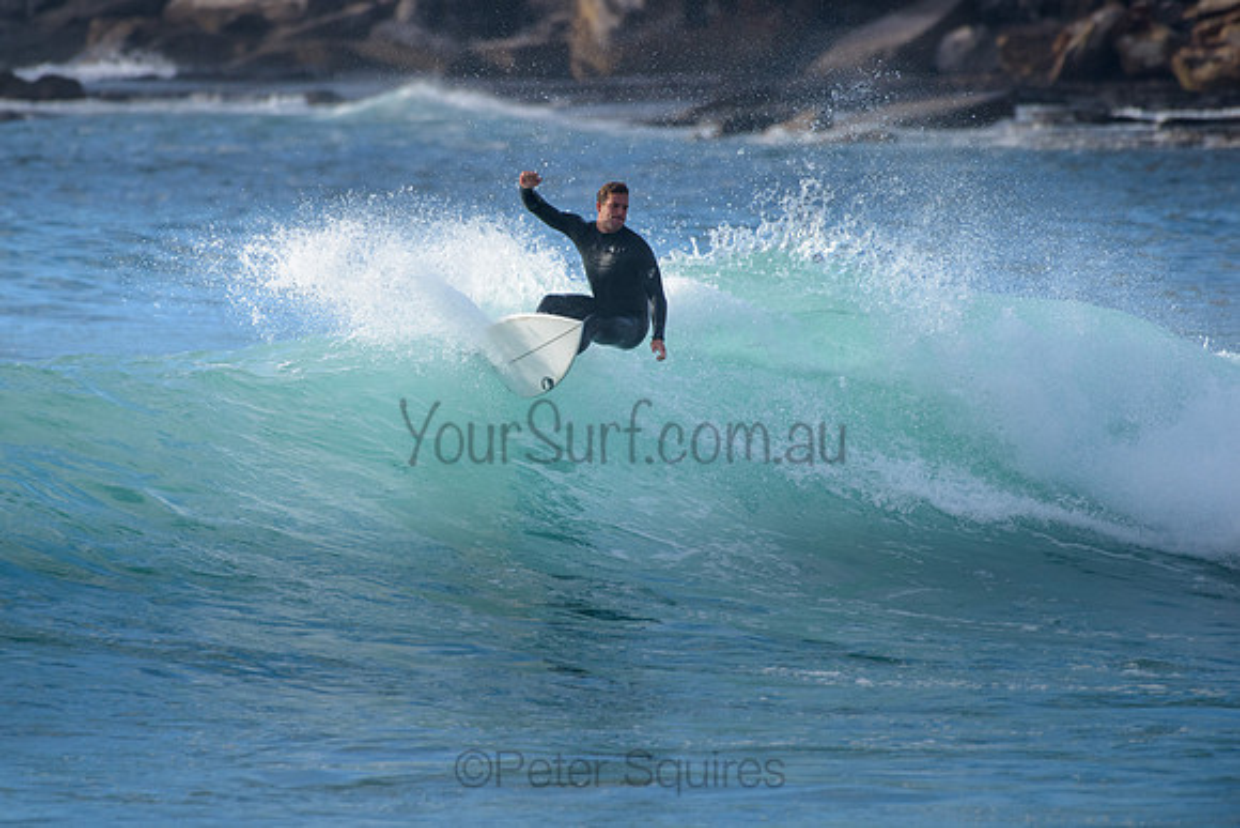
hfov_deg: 3.4
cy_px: 337
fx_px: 21131
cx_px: 492
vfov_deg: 2.2
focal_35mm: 613
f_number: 5.6
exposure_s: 1/2000
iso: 900
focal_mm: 500
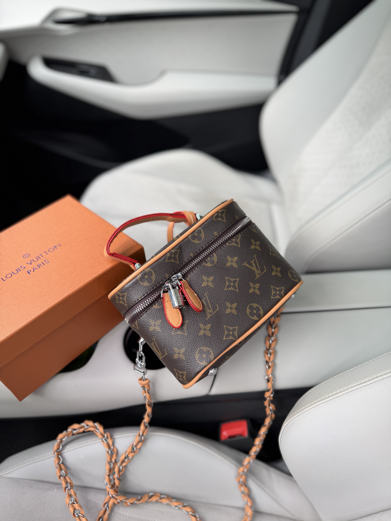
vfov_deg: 71.6
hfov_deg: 56.8
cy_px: 260
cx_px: 196
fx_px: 361
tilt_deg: -46.5
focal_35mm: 24
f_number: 1.78
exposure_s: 1/120
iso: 64
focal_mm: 6.76
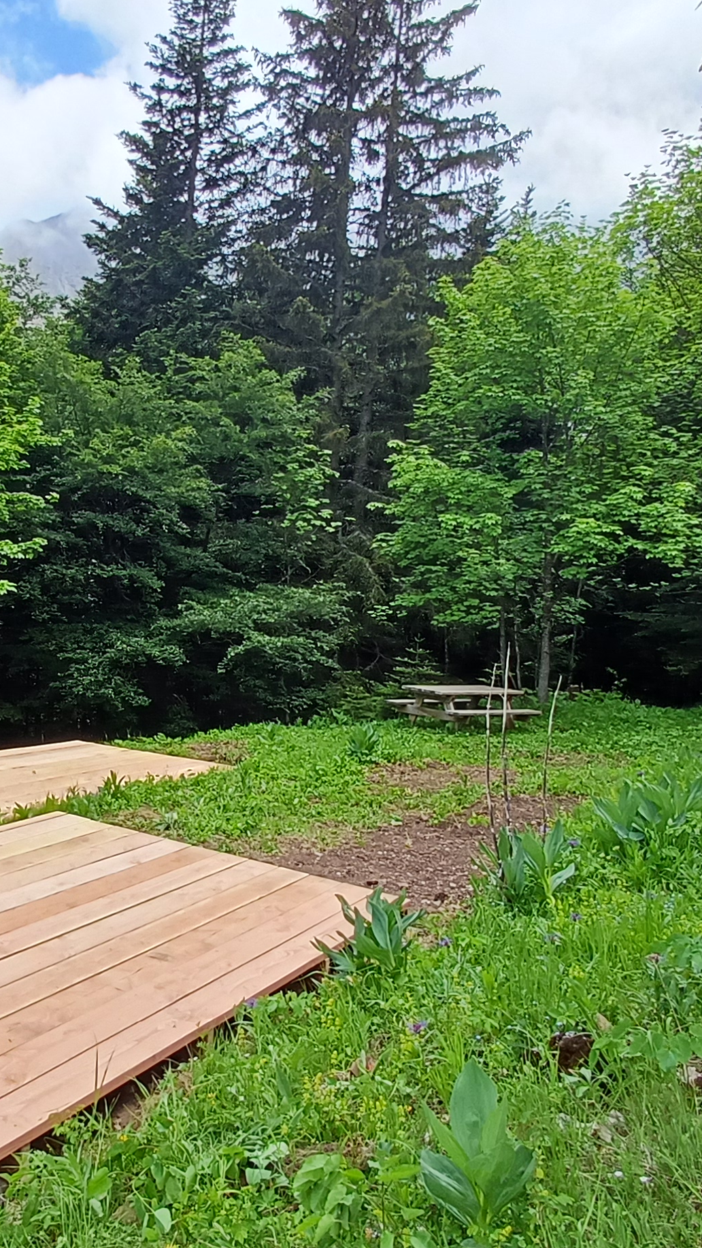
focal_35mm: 31
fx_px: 1026
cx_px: 90
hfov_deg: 35.8
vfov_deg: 62.6
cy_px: 633
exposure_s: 1/705
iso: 40
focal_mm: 1.64
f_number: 2.2
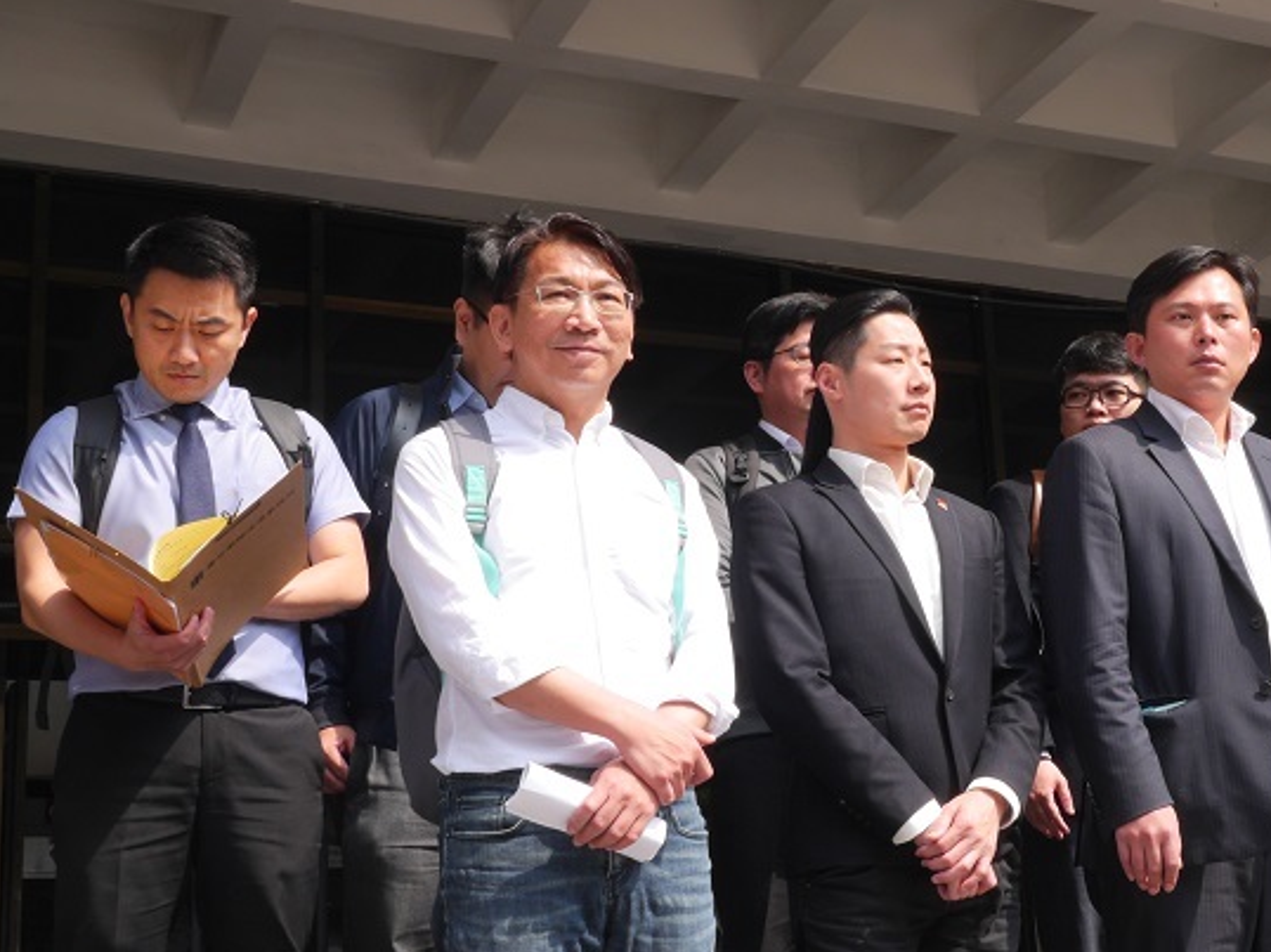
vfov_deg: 24.4
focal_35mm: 60
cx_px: 945
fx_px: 2202
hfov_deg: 31.6
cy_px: 519
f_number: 14
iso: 200
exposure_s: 1/50
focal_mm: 19
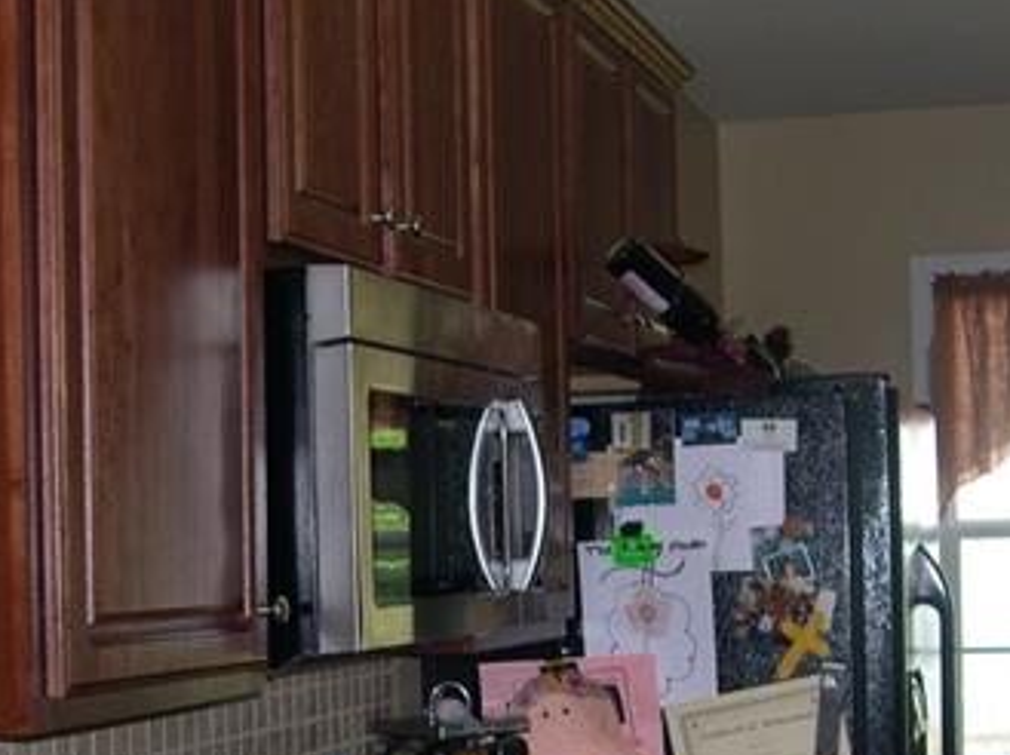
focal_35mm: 74
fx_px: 2157
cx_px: 390
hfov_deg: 26.3
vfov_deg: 19.4
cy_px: 703
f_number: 2.8
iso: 106
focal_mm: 8
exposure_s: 1/60
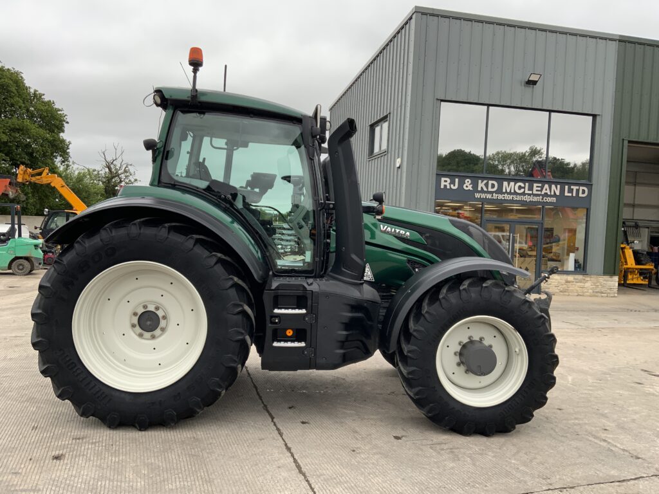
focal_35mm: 29
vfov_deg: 48.2
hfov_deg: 61.7
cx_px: 330
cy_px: 247
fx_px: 552
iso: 16
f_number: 1.8
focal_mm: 3
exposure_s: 1/250
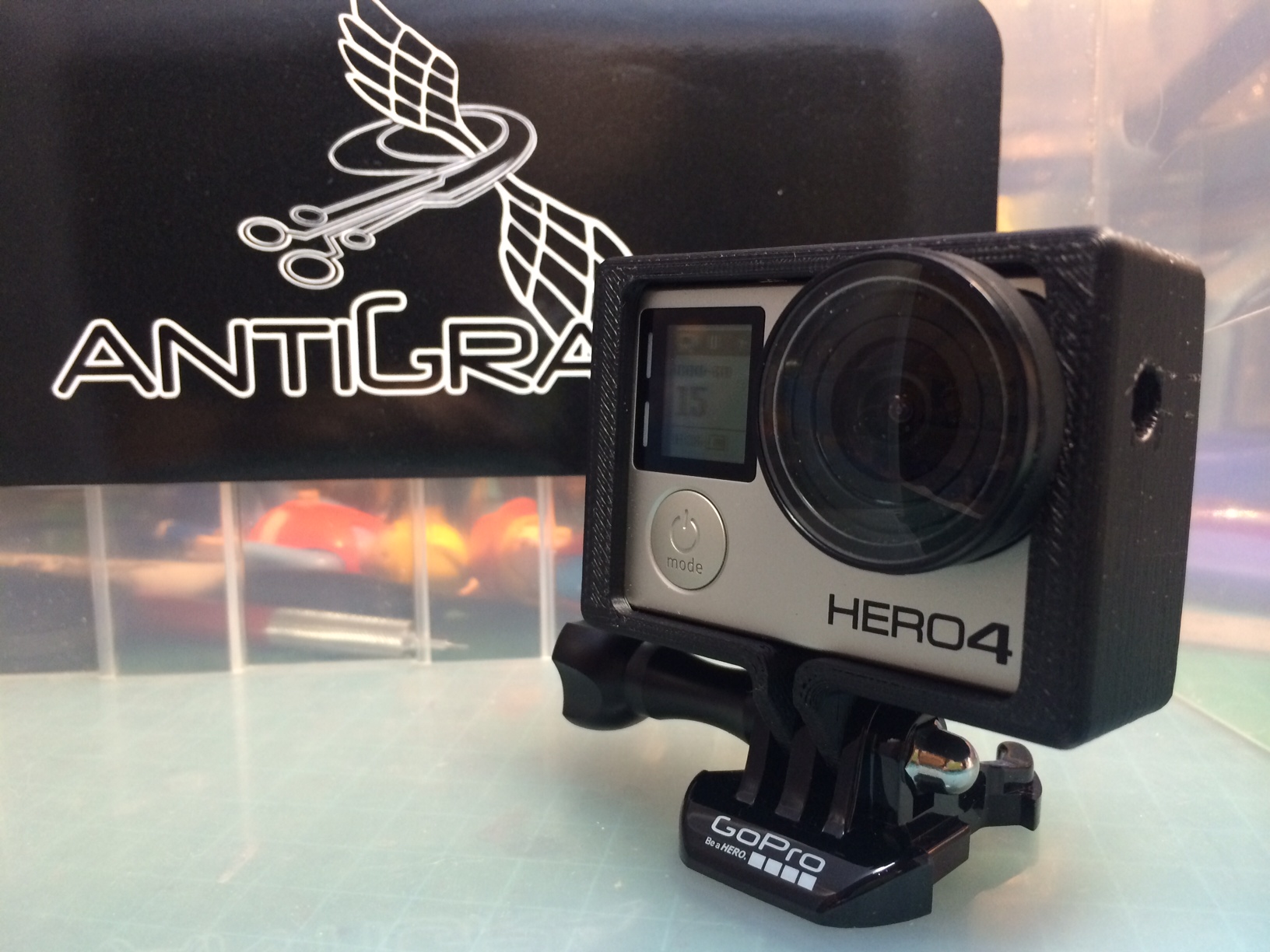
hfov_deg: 60.0
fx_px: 1101
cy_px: 476
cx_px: 635
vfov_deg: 46.8
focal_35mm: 30
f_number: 2.2
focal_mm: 4.12
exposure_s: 1/30
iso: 160
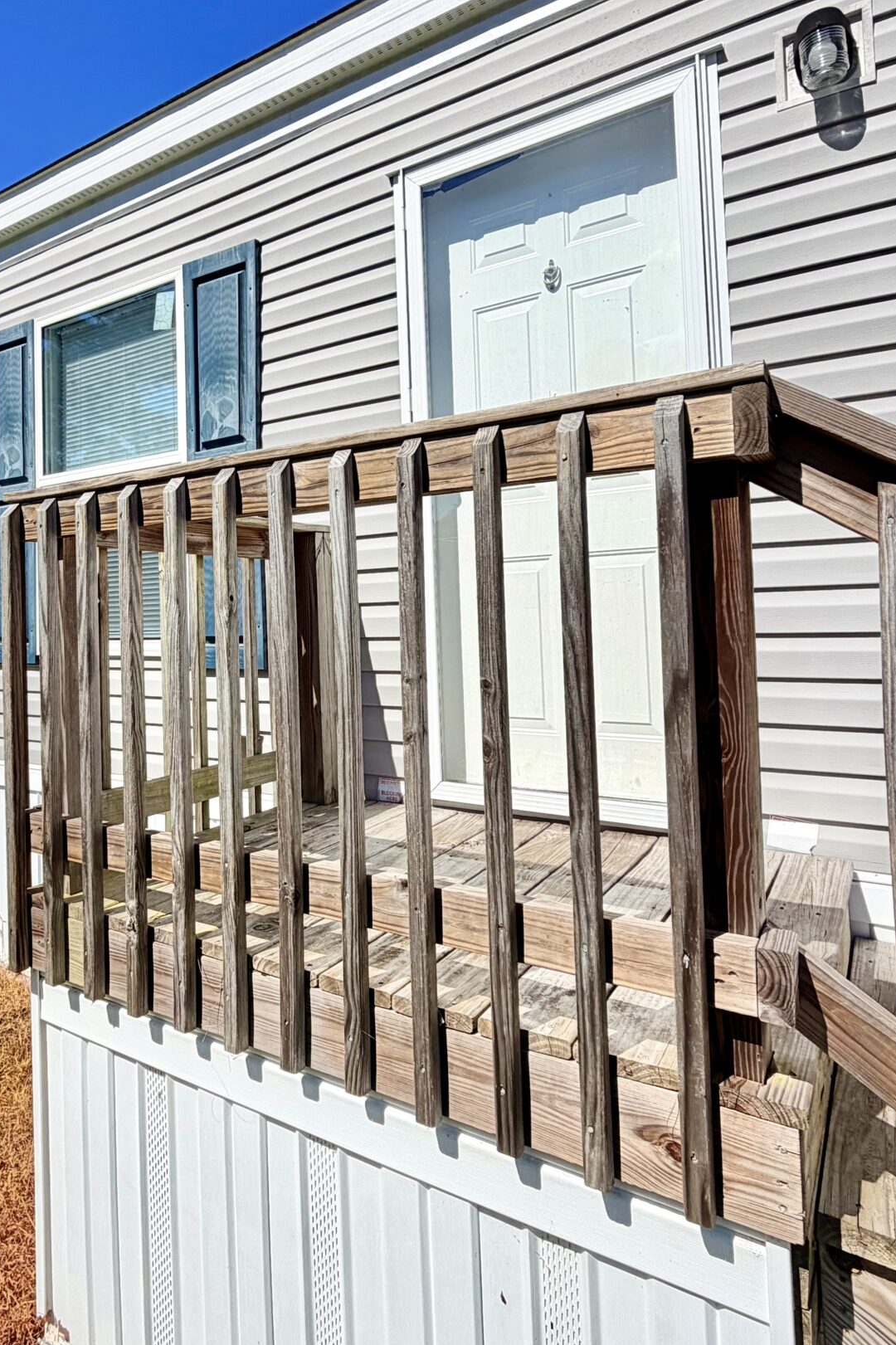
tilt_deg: +2.0
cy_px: 583
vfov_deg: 75.7
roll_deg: +1.5
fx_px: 859
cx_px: 285
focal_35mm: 23
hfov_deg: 53.8
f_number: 2.2
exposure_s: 1/1572
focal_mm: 2.22
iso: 20
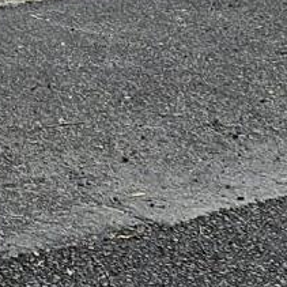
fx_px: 1810
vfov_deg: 8.4
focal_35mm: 193
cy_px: -350
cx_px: -369
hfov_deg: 8.4
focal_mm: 5.4
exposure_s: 1/3050
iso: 25
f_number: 1.8
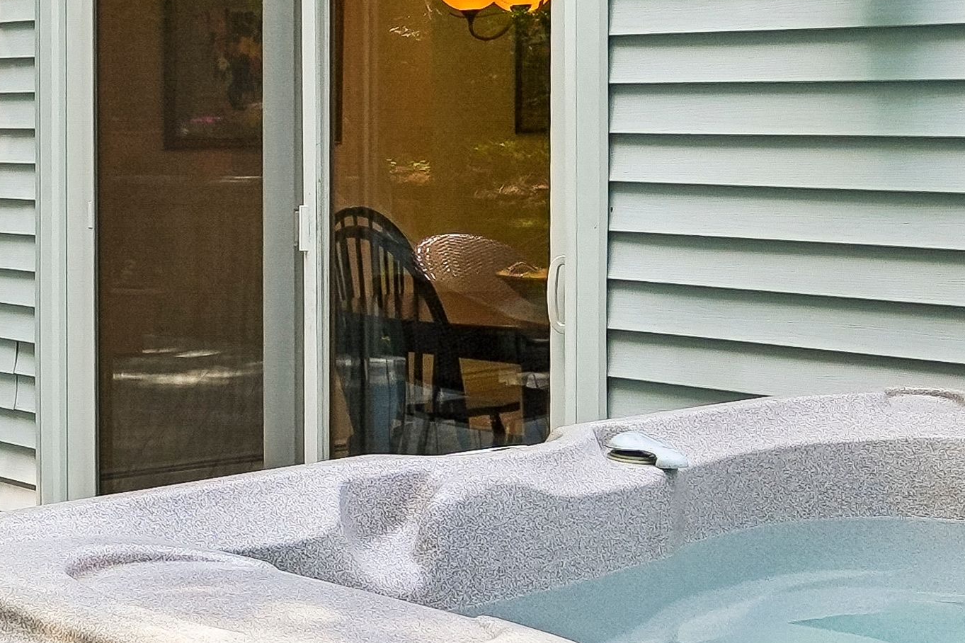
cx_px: 6
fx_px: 1929
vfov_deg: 18.9
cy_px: 369
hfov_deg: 26.6
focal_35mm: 72
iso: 200
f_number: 7.1
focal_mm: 14
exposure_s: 1/60
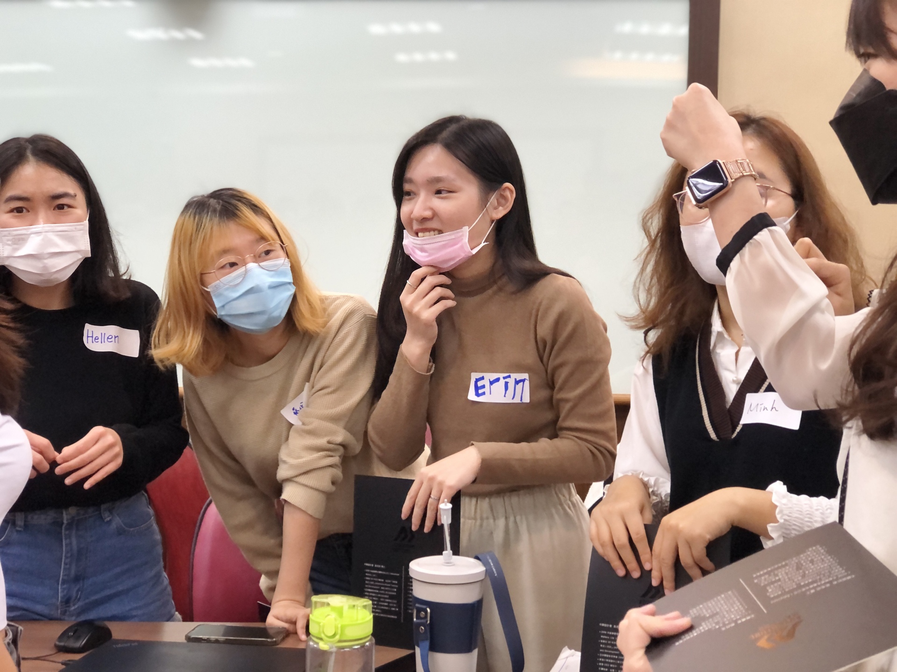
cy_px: 336
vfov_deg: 25.7
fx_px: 1477
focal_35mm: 57
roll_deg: +0.6
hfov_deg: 33.8
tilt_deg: -4.5
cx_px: 448
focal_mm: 6.6
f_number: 2.8
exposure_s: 1/30
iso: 80
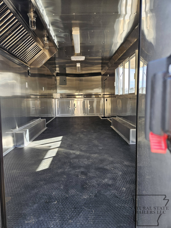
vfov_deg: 73.9
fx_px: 151
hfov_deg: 58.9
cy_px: 114
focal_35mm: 23
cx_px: 86
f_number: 1.8
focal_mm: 5.4
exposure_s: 1/120
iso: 64
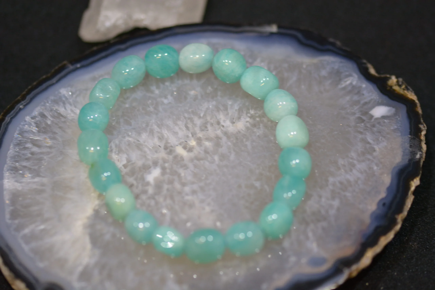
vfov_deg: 8.7
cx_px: 218
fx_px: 1903
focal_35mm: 158
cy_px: 145
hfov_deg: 13.0
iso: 800
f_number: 3.3
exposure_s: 1/100
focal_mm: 105
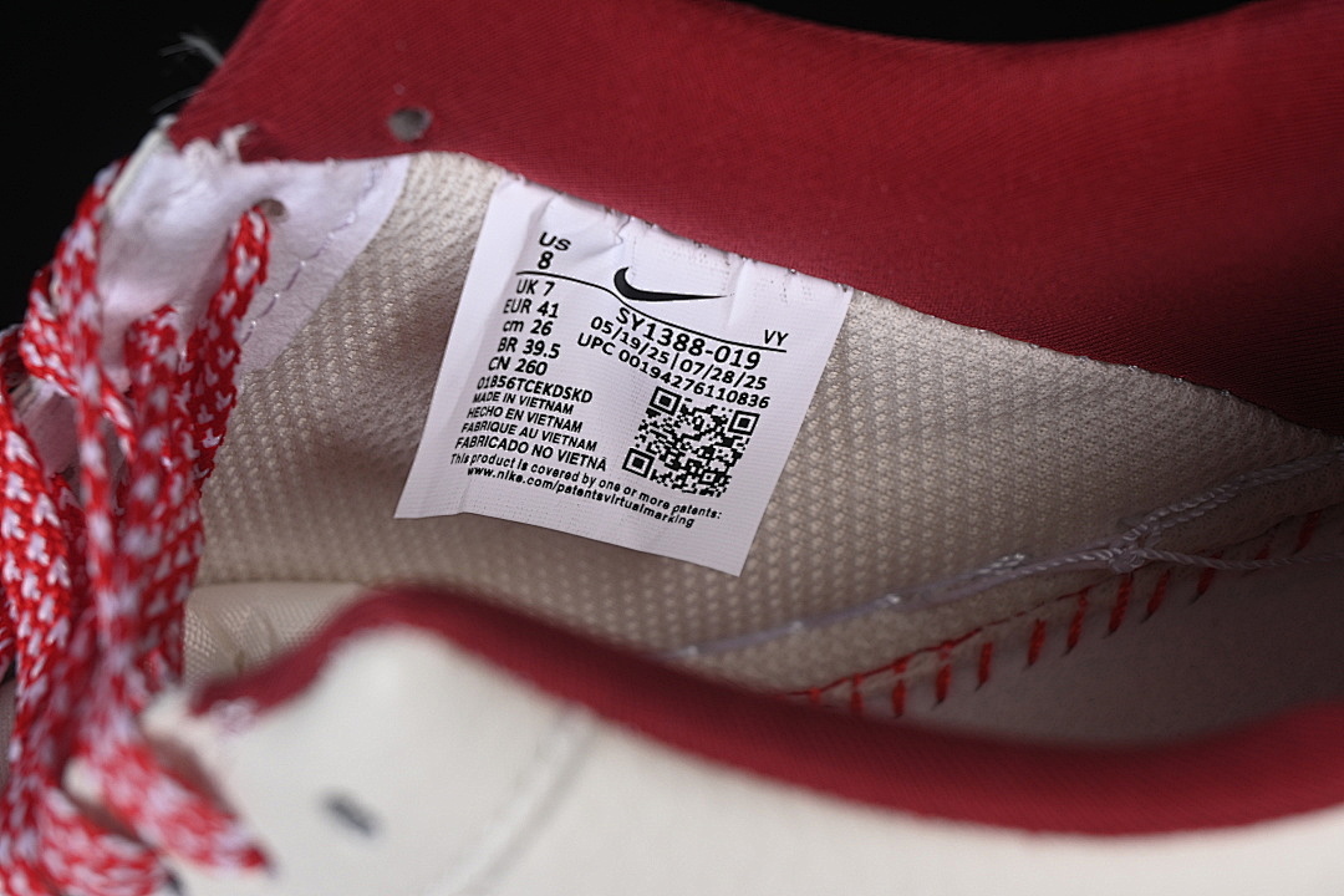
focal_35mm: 75
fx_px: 2800
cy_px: 448
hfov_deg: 27.0
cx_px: 672
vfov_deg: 18.2
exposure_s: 1/80
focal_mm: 50
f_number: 7.1
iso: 160
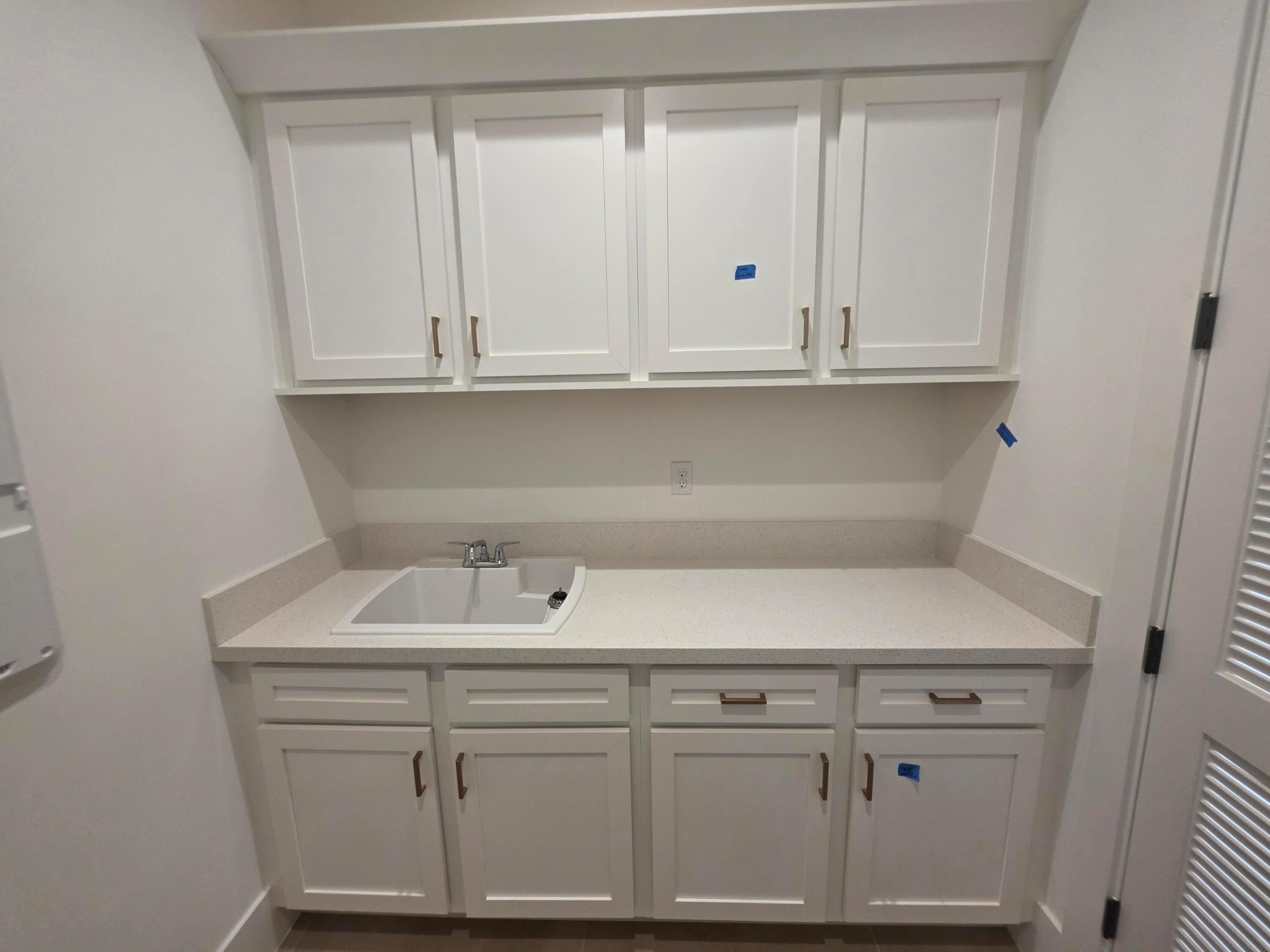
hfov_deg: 106.2
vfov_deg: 89.9
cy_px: 476
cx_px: 635
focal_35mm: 13
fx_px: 477
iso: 200
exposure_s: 1/120
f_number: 1.9
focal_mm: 2.2
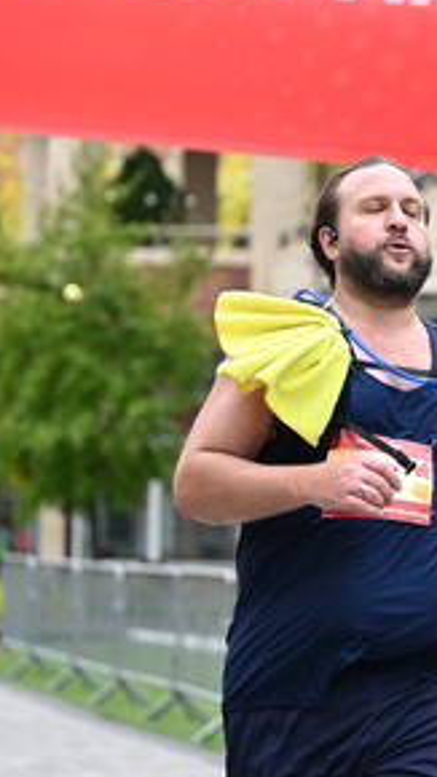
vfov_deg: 13.9
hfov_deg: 7.8
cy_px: 399
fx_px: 3195
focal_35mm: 155
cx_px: 446
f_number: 2.8
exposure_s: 1/1250
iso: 400
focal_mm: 78
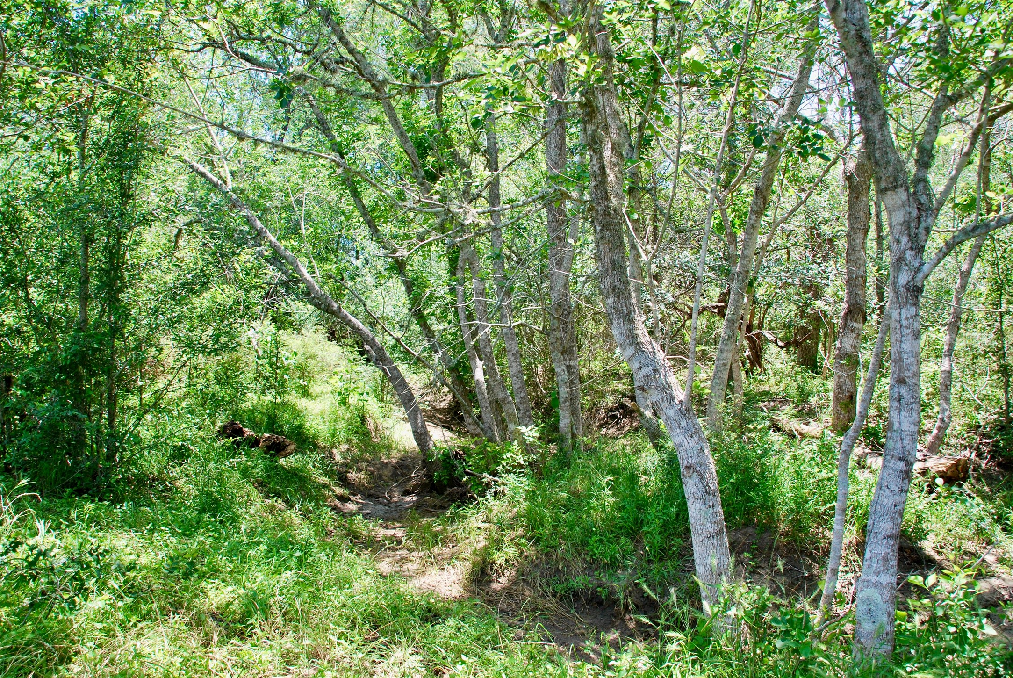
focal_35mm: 27
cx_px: 506
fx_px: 761
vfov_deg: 48.0
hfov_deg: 67.3
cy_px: 339
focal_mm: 18
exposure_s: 1/125
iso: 140
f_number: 5.6
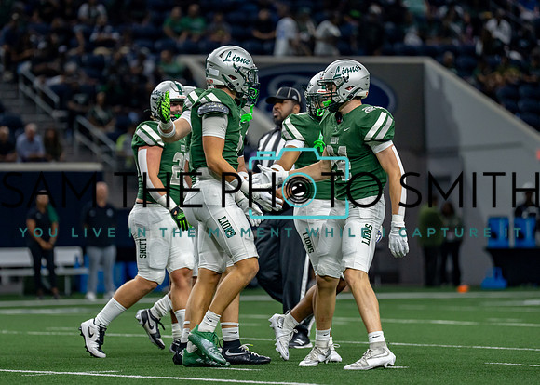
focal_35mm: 269
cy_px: 178
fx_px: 4123
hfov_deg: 7.5
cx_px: 224
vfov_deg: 5.4
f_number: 2.8
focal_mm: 200
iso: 1600
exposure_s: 1/1000
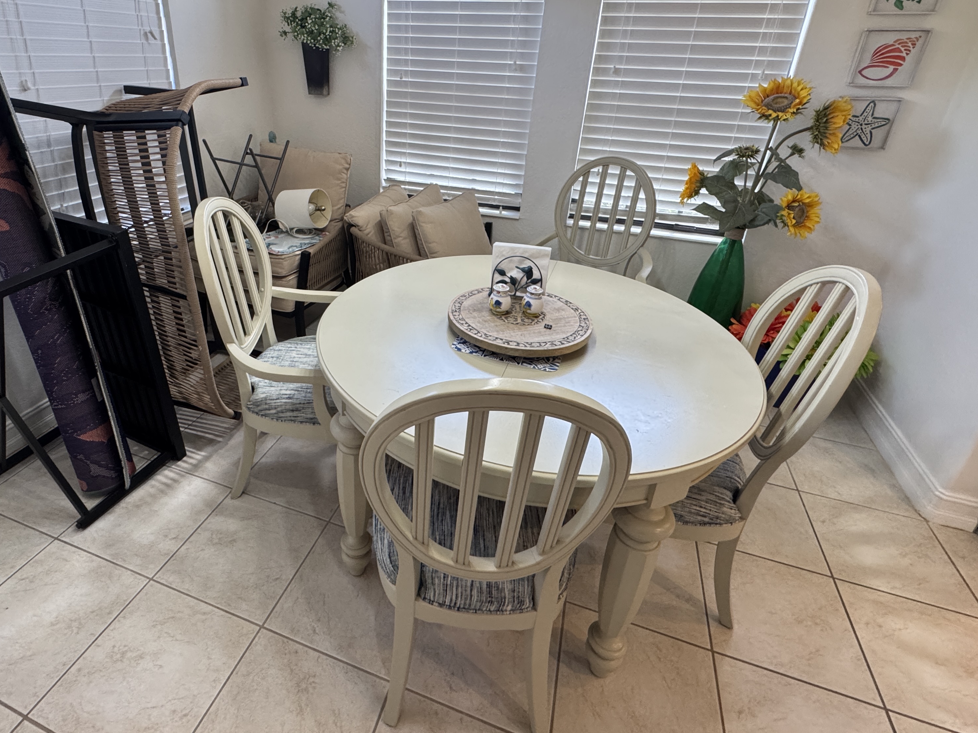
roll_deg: -1.7
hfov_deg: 83.9
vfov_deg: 68.0
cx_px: 407
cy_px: 291
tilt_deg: -25.5
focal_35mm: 19
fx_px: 537
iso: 320
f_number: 2.2
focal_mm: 2.22
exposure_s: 1/120
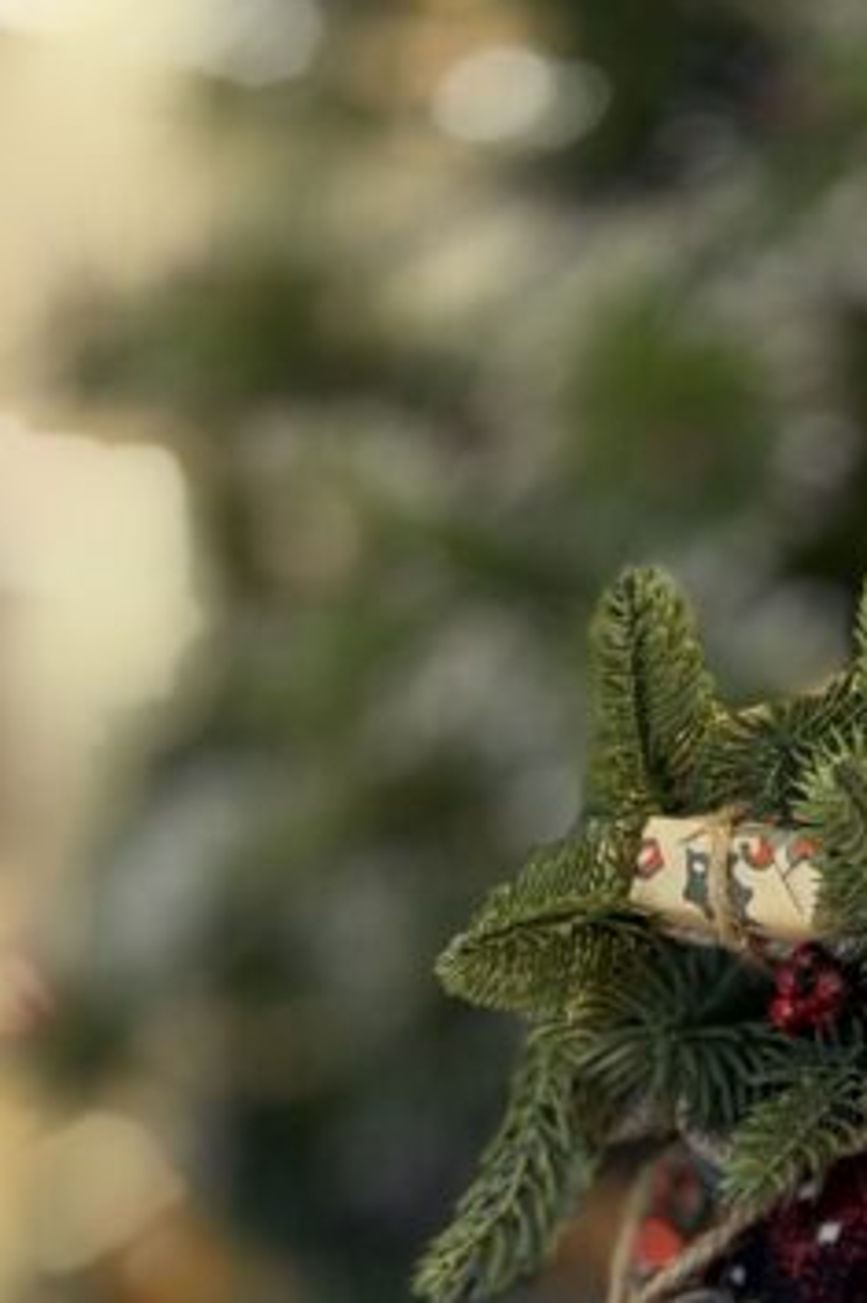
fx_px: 5243
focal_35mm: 145
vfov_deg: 13.7
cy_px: 1572
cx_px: 1236
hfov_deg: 9.2
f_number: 1.78
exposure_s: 1/60
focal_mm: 6.76
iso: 100
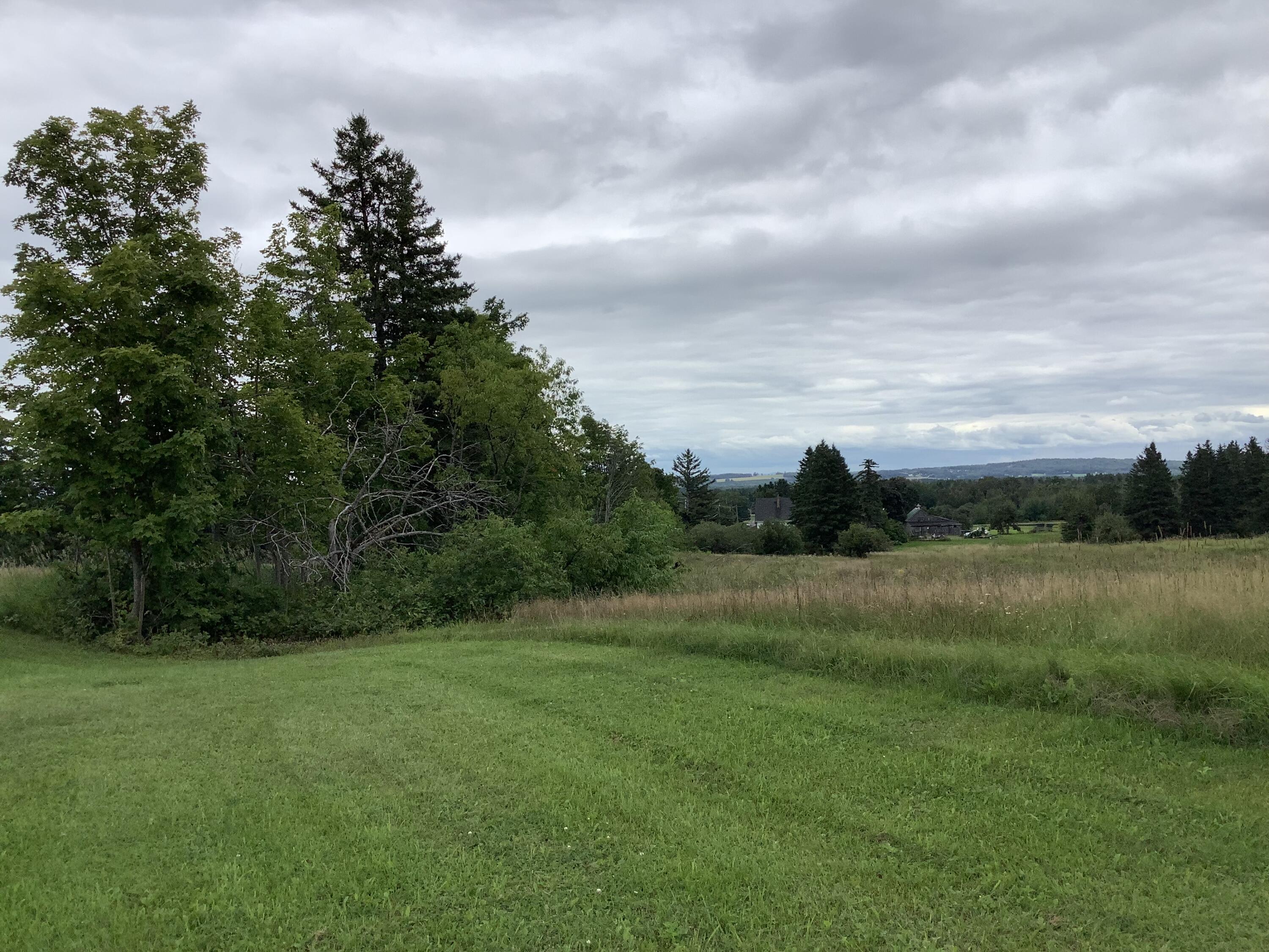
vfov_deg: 45.4
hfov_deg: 58.4
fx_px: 1136
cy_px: 476
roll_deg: +1.0
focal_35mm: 31
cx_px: 634
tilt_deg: -0.5
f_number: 2.4
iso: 25
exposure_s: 1/815
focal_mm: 3.3
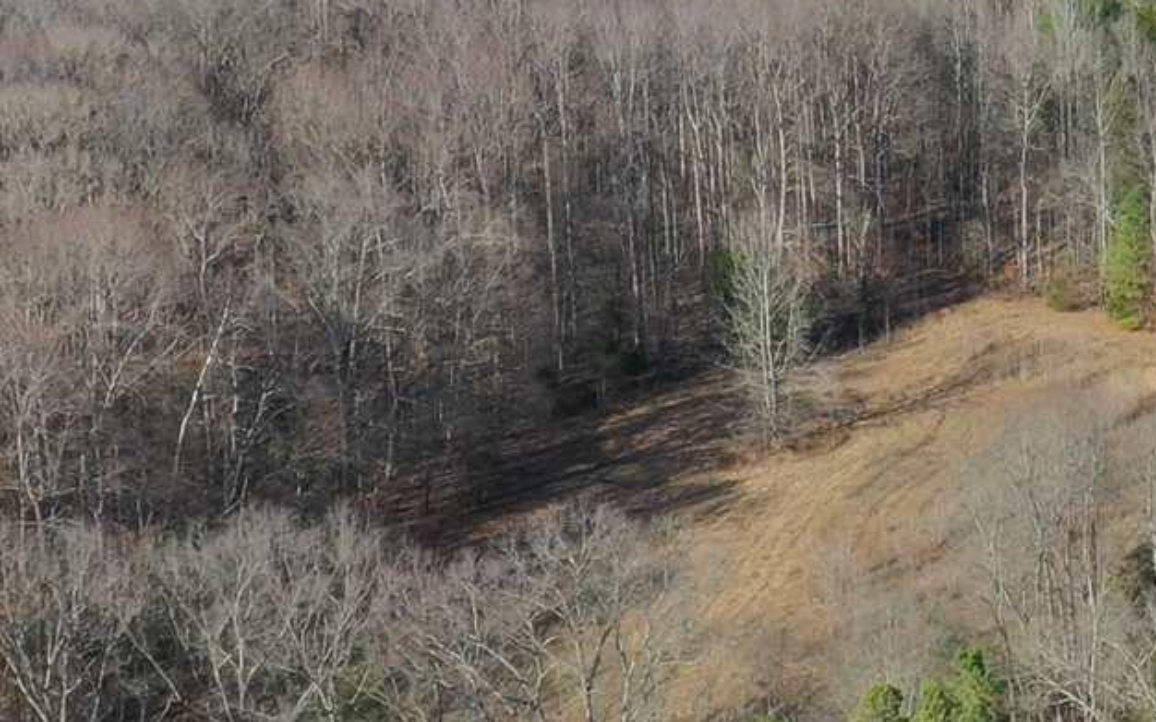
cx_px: 2039
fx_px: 4410
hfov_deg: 13.5
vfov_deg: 9.3
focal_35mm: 140
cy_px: 133
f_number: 8
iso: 100
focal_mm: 10.26
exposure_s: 1/200
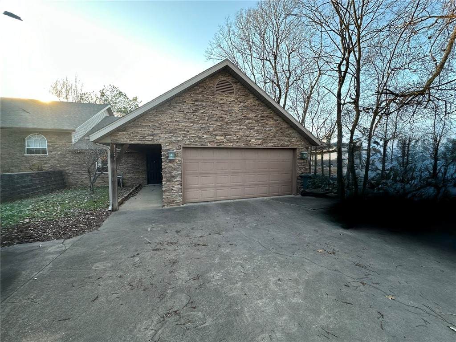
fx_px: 184
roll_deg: +0.3
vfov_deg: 85.7
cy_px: 171
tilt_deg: -2.3
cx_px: 228
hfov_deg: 102.1
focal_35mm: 14
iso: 50
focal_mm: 2.22
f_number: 2.2
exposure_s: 1/99
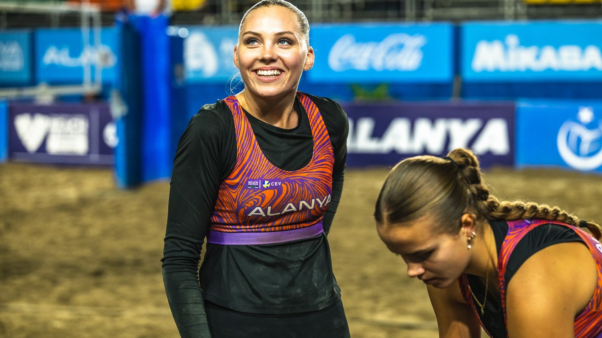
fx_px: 1580
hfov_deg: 21.6
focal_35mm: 99
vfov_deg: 12.2
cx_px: 302
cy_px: 174
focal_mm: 94
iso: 1250
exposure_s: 1/1250
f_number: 3.5
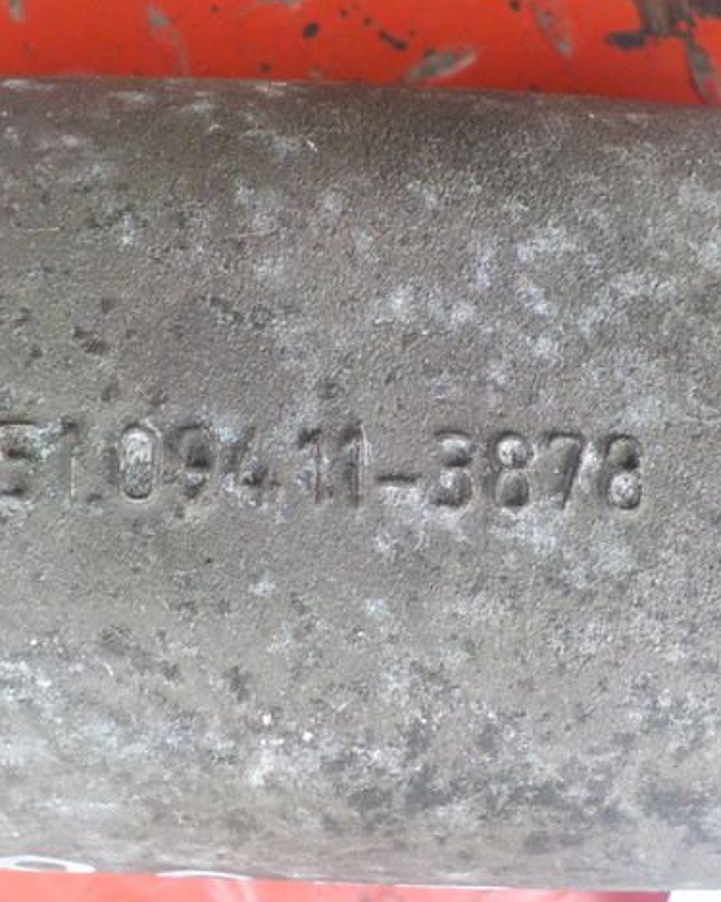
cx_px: 302
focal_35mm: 40
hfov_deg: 37.2
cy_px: 442
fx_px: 1067
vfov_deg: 45.8
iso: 125
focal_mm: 4.1
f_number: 3.3
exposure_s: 1/30
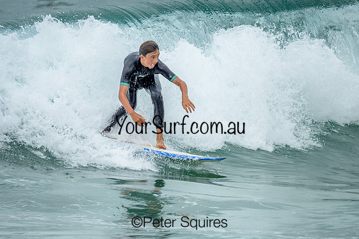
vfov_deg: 1.3
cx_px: 147
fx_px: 10922
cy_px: 123
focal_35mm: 1095
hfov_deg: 1.9
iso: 220
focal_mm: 800
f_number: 6.3
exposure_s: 1/2000
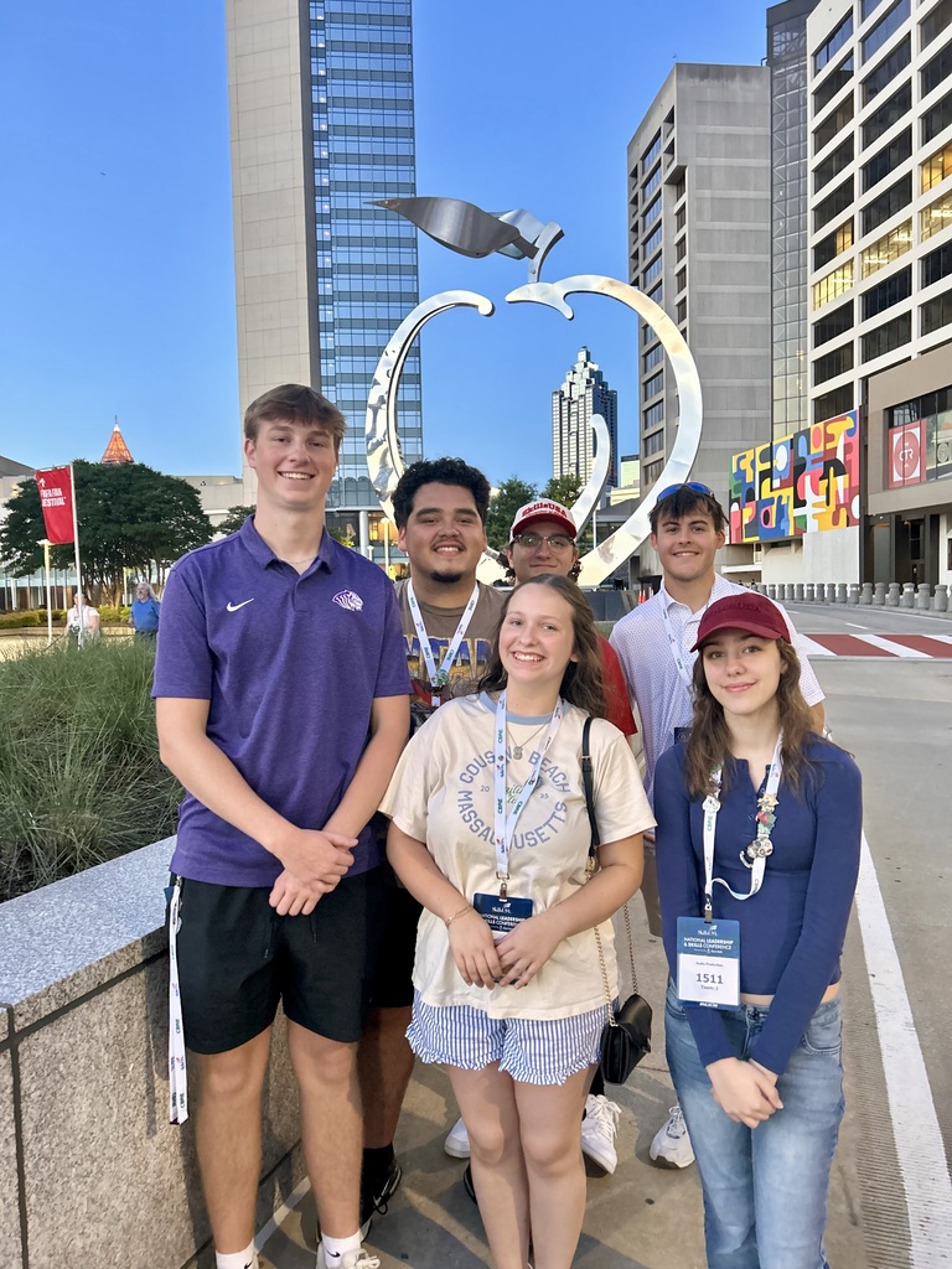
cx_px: 476
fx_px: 953
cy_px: 634
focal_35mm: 26
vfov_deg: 67.3
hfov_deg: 53.1
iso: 250
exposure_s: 1/60
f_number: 1.5
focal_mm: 5.7
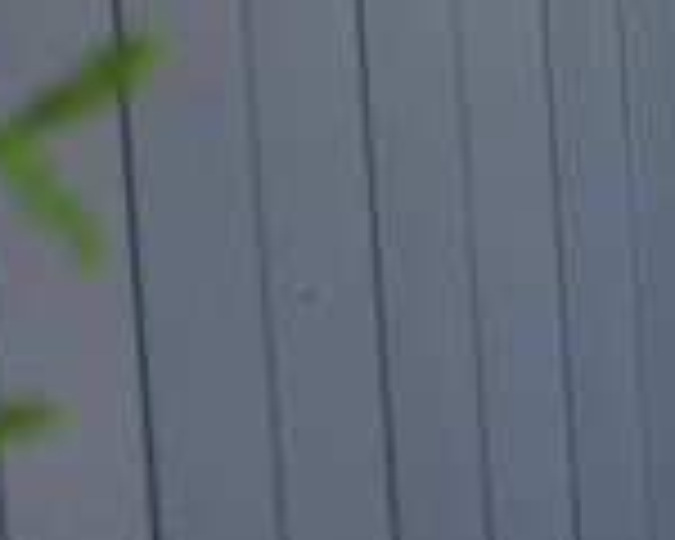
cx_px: 1521
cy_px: -742
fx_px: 2397
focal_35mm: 120
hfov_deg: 13.0
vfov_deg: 10.9
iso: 12
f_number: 1.7
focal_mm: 6.3
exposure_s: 1/280
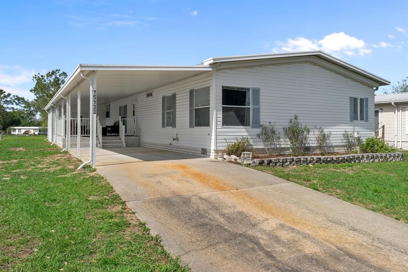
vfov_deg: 48.4
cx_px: 223
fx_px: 301
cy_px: 113
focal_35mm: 27
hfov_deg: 68.1
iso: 320
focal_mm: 15
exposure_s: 1/800
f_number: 8
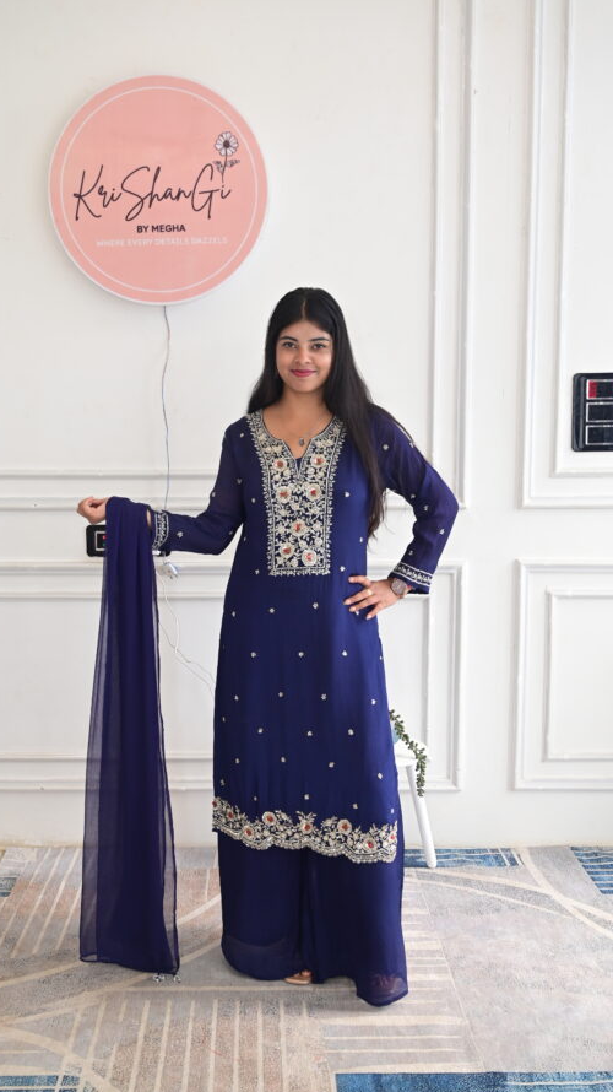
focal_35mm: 37
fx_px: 1057
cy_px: 548
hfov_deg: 32.3
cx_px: 255
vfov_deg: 54.6
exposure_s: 1/200
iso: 640
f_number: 6.3
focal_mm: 34.5
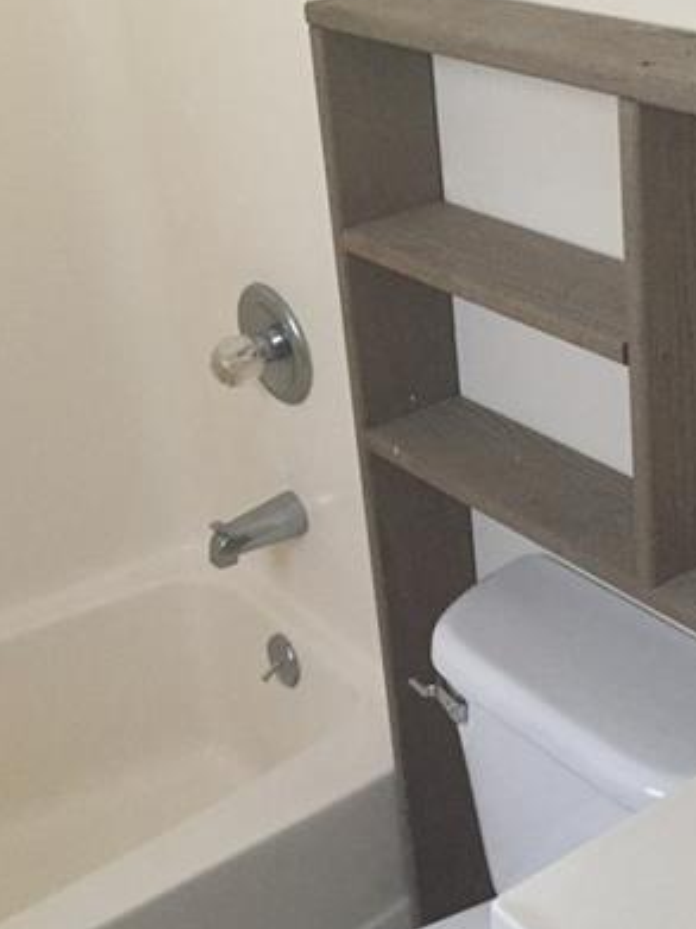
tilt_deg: -24.4
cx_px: 485
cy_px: 342
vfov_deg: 33.6
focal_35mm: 57
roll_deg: +4.9
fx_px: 1529
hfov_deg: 25.5
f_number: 2.2
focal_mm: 4.15
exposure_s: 1/30
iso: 250
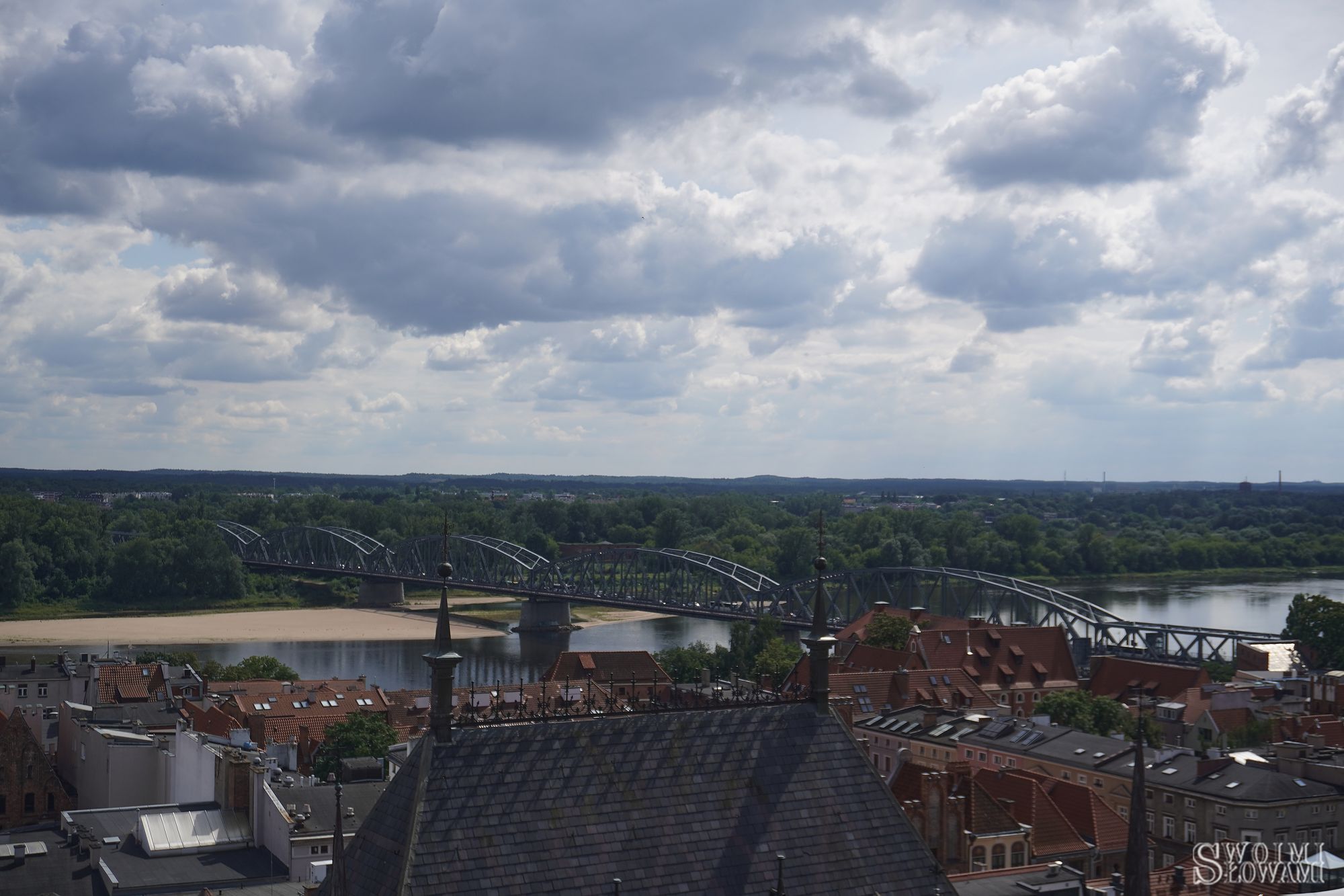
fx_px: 1736
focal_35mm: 46
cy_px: 448
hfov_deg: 42.3
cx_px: 672
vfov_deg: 28.9
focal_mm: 31
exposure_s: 1/1000
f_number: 5.6
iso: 125
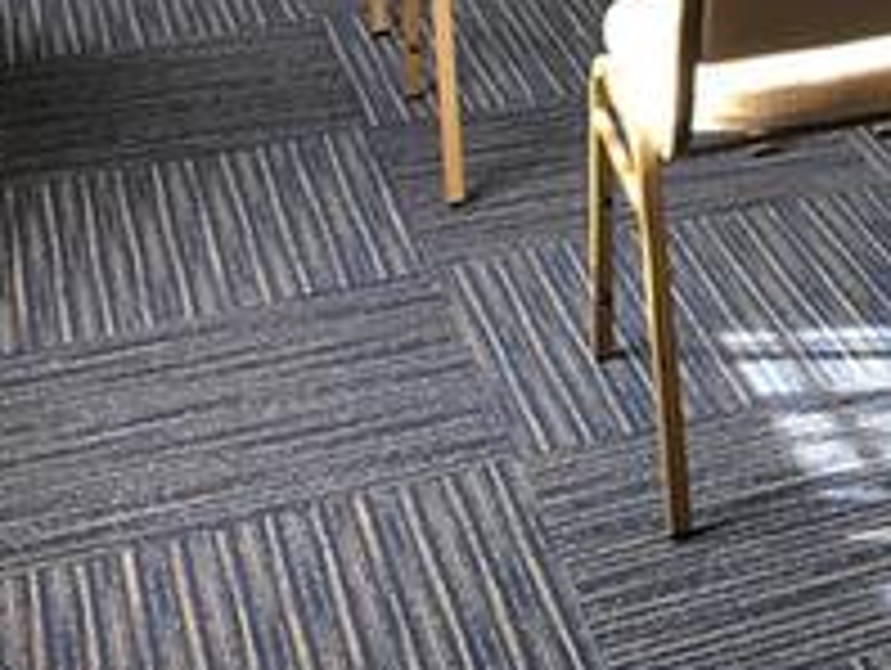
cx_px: 1618
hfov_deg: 15.5
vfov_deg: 12.4
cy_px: -598
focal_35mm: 108
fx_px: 2783
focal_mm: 3.99
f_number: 1.8
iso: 25
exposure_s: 1/40
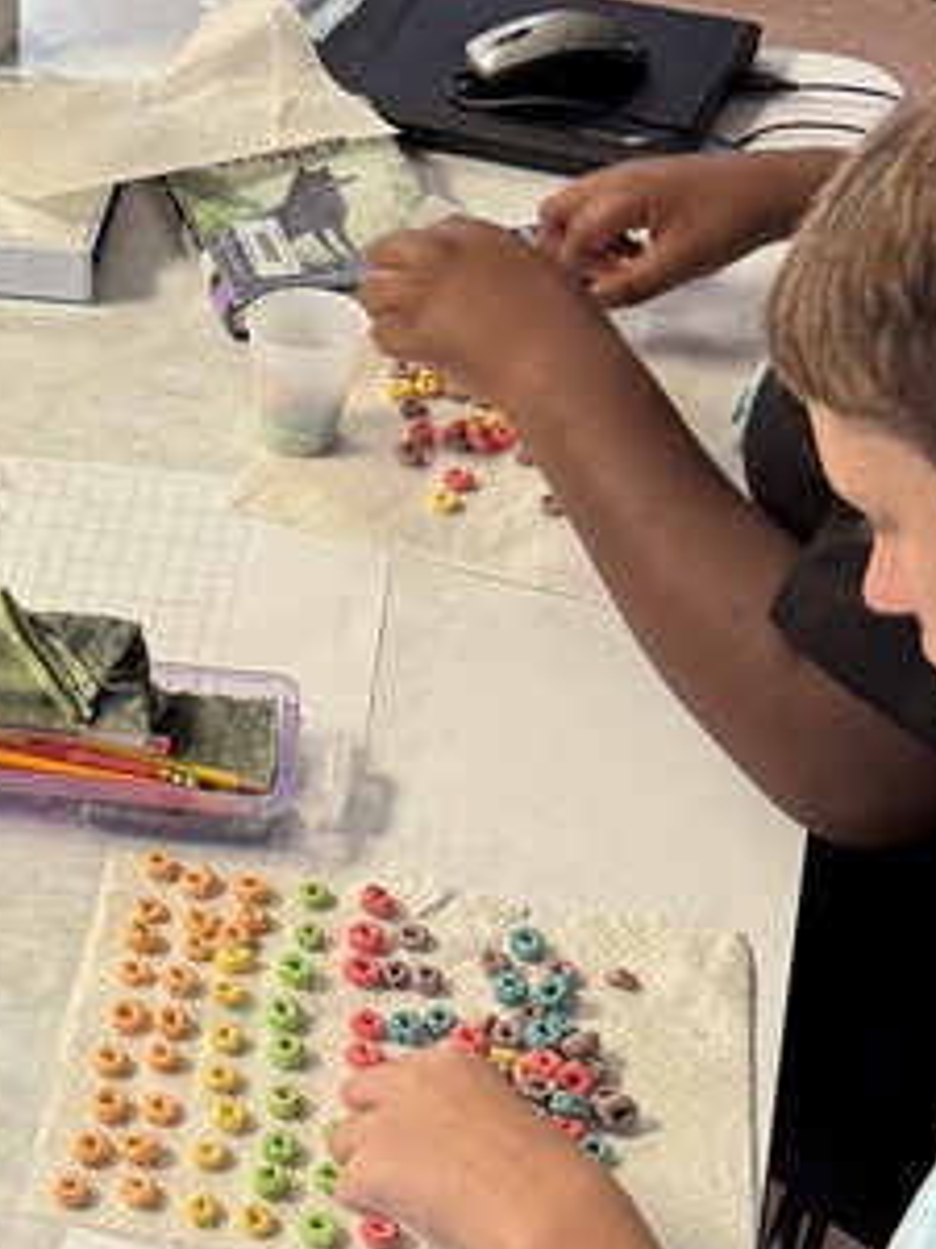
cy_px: 629
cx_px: -133
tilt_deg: -37.2
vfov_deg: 23.8
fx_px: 2956
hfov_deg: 17.3
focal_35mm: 82
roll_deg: -0.3
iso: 250
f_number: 1.78
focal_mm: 6.76
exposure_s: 1/60
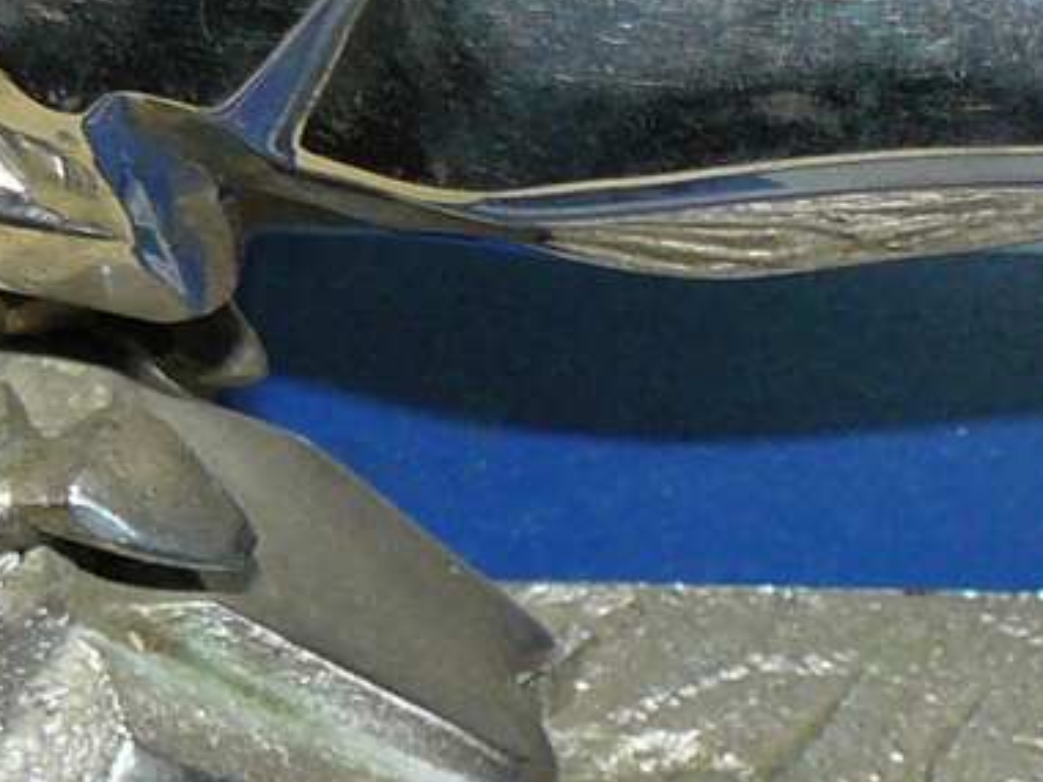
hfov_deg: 10.1
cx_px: 1035
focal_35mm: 194
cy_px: 903
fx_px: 5845
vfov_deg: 7.6
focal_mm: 6
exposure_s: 1/25
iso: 100
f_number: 2.8
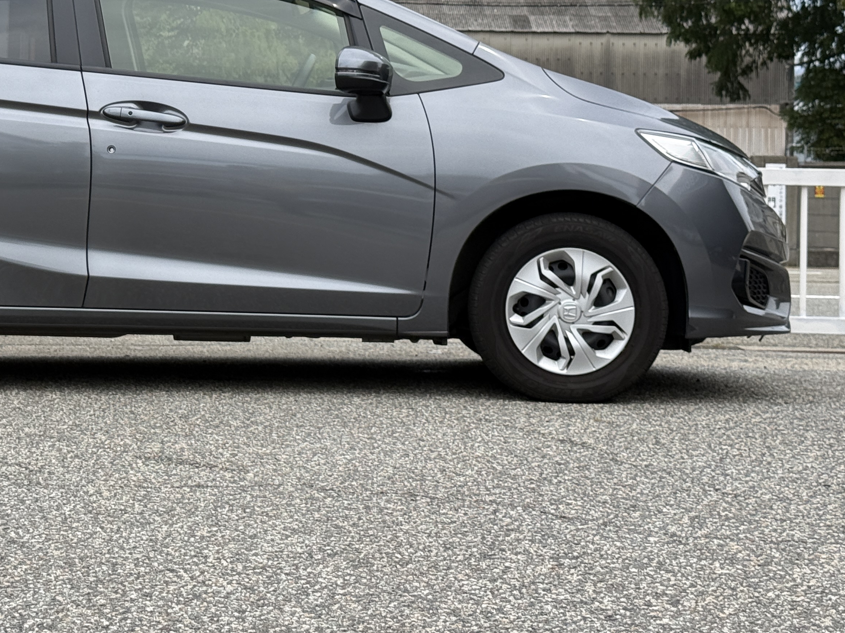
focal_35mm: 83
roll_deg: -1.0
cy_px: 128
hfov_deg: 23.3
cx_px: 182
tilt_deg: +2.4
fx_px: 2026
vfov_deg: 17.6
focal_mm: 6.76
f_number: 1.78
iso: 64
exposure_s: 1/2577
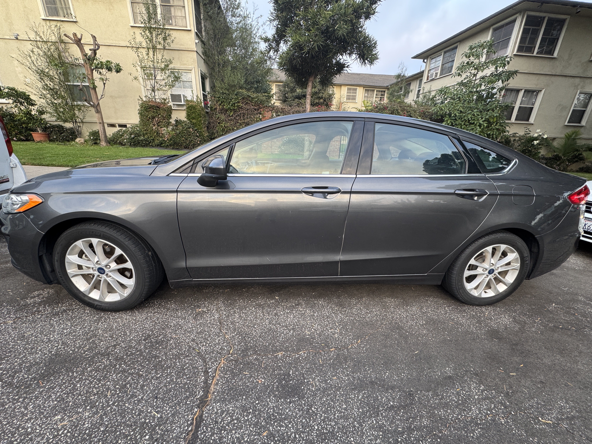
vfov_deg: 85.7
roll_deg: -2.3
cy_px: 222
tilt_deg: -20.8
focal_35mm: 14
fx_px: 239
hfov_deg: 102.1
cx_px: 296
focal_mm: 2.22
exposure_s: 1/99
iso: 64
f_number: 2.2
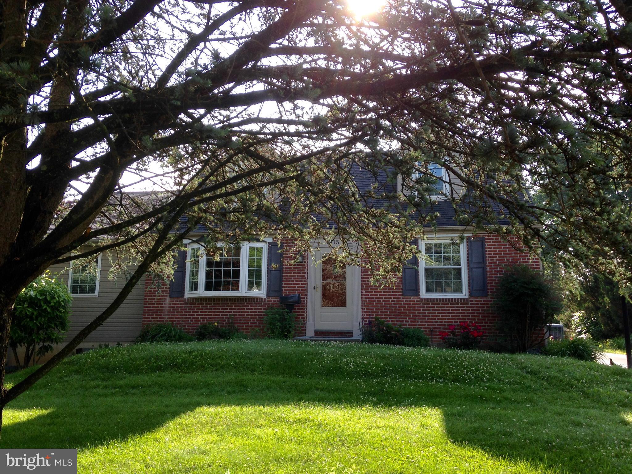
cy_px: 237
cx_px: 316
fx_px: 602
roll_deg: -1.4
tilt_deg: +10.6
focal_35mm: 33
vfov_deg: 42.9
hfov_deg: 55.4
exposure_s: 1/359
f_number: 2.4
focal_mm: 4.12
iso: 50
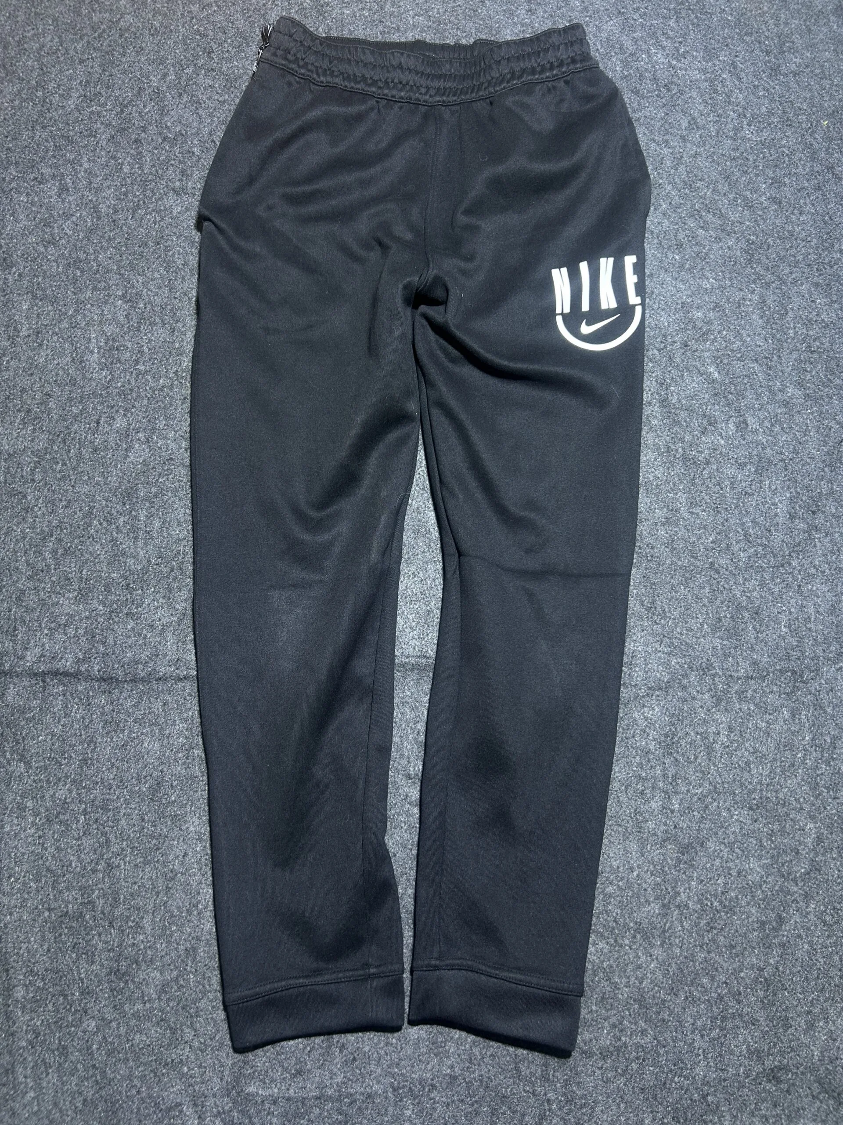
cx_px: 422
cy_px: 562
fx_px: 844
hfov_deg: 53.1
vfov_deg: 67.3
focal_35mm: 26
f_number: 1.5
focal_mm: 5.7
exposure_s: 1/50
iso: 80
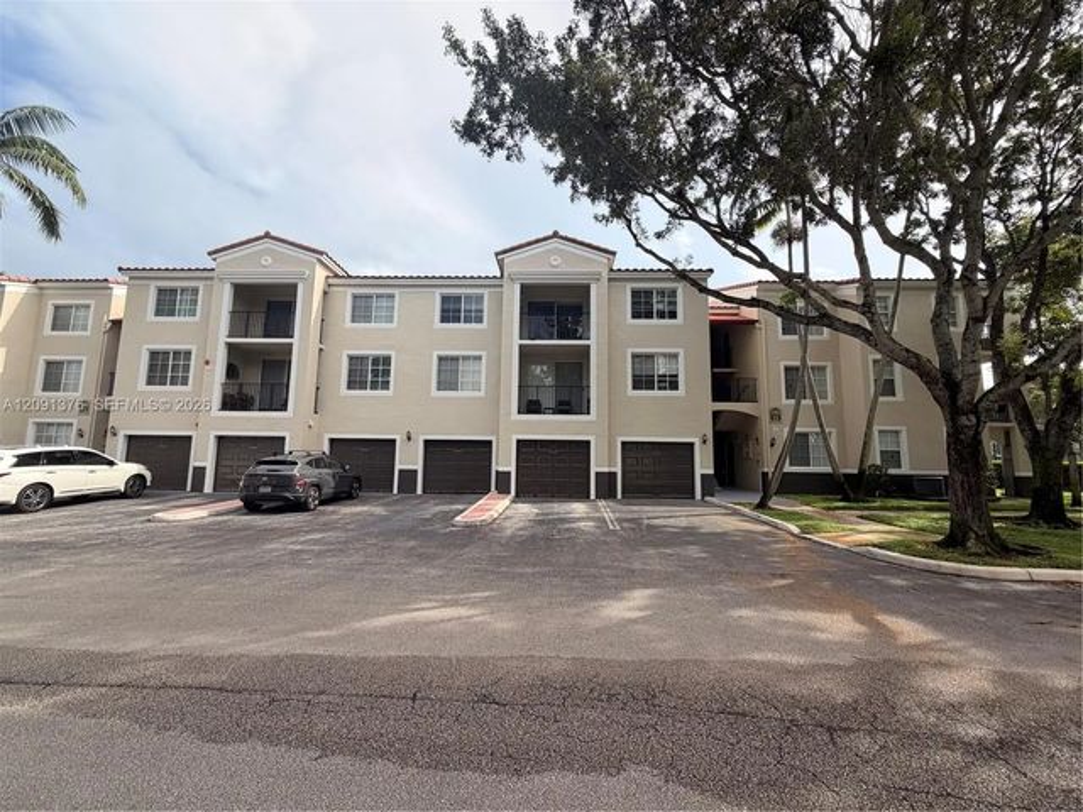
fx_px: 438
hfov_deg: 102.1
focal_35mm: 14
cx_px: 542
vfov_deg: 85.7
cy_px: 406
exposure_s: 1/770
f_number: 2.2
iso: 32
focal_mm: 2.22
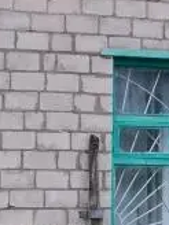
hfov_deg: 8.0
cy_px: 136
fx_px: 1191
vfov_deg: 10.8
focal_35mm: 183
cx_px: -73
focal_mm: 3.81
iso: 160
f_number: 2.2
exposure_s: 1/50
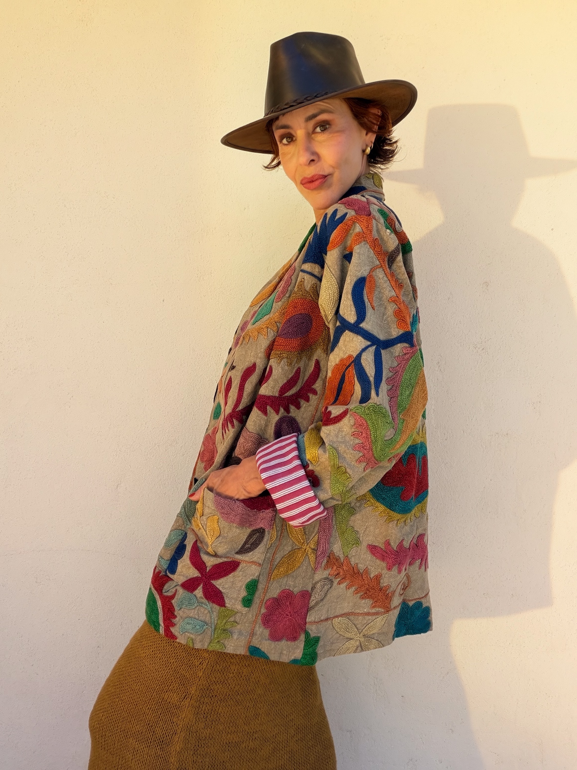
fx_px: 667
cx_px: 288
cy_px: 385
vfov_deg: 60.0
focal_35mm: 30
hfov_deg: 46.8
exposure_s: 1/378
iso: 25
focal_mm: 2.71
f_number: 1.9
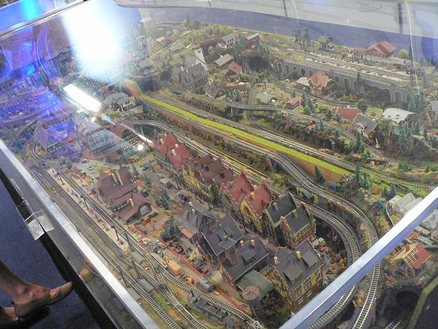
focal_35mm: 36
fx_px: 456
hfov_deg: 51.4
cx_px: 219
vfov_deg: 39.7
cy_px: 164
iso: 400
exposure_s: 1/10
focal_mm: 6
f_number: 2.8
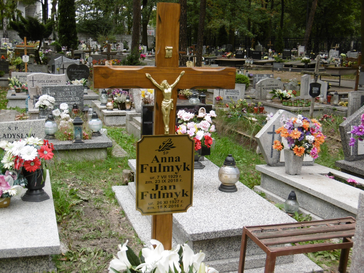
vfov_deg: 28.6
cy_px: 136
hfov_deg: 37.5
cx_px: 182
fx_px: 536
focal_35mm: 51
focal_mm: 9.2
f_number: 4
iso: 100
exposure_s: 1/100
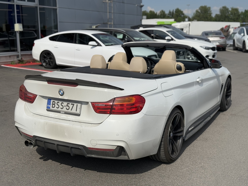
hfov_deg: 39.7
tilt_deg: -9.2
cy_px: 93
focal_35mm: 48
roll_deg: +0.5
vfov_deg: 30.3
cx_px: 124
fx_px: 344
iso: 64
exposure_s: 1/9901
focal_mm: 6.76
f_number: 1.78
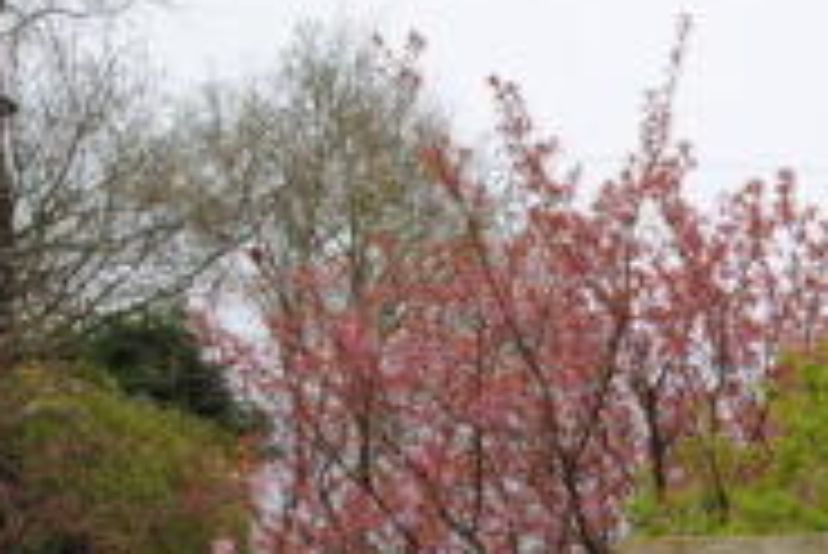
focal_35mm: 128
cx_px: 1420
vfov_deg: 10.3
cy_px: 917
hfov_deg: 14.4
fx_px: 2946
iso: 100
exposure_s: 1/200
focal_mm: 24
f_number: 7.1
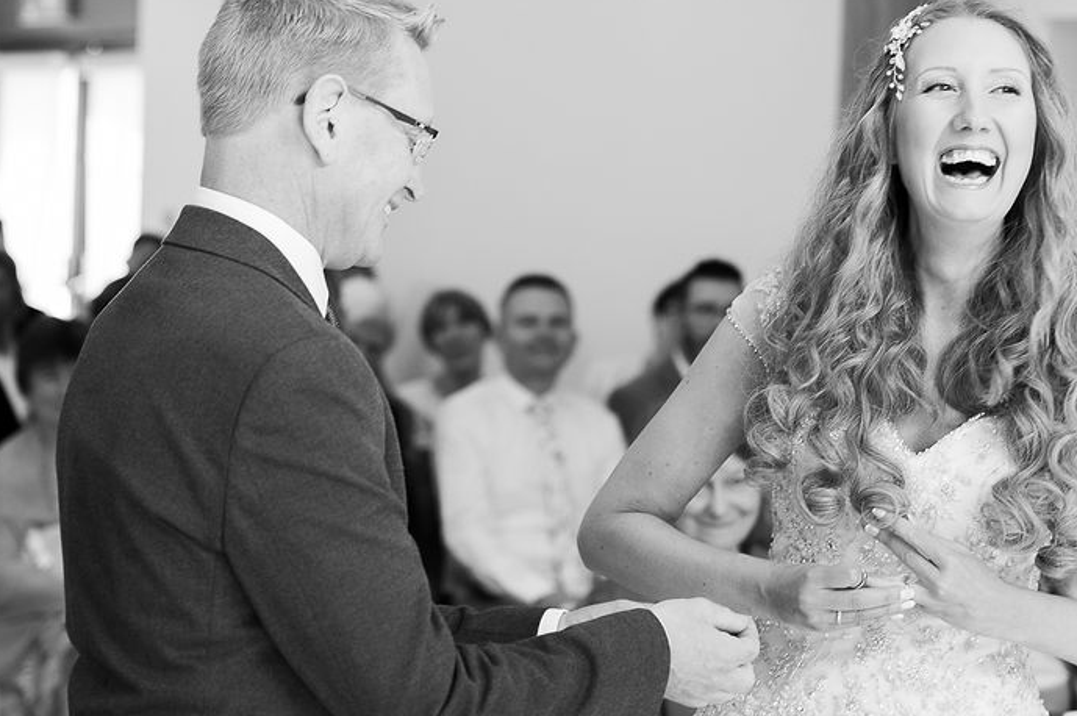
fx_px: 3108
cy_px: 348
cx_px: 578
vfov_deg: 13.1
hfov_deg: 19.7
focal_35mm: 104
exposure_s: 1/250
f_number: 4
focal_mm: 70
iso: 800
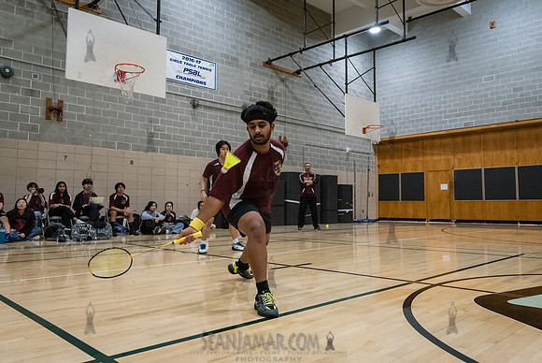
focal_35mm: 29
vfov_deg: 44.4
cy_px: 172
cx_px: 286
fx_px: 444
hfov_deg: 62.8
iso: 8000
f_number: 3.5
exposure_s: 1/400
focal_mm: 27
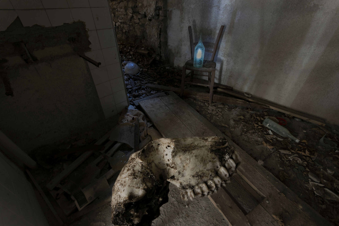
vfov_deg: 77.3
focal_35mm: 15
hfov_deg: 100.4
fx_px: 141
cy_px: 113
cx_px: 170
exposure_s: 1/2
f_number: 4
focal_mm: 10
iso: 100
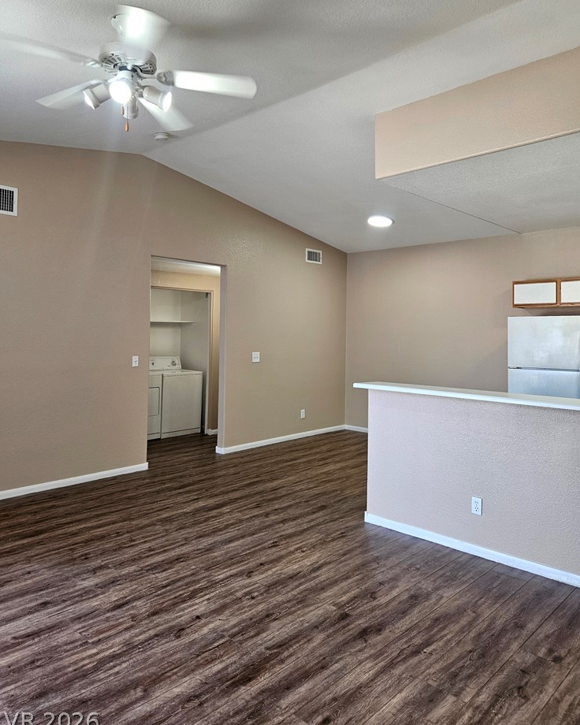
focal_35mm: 25
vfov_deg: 68.0
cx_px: 288
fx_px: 536
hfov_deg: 56.8
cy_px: 336
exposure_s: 1/120
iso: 160
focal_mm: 5.4
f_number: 1.8
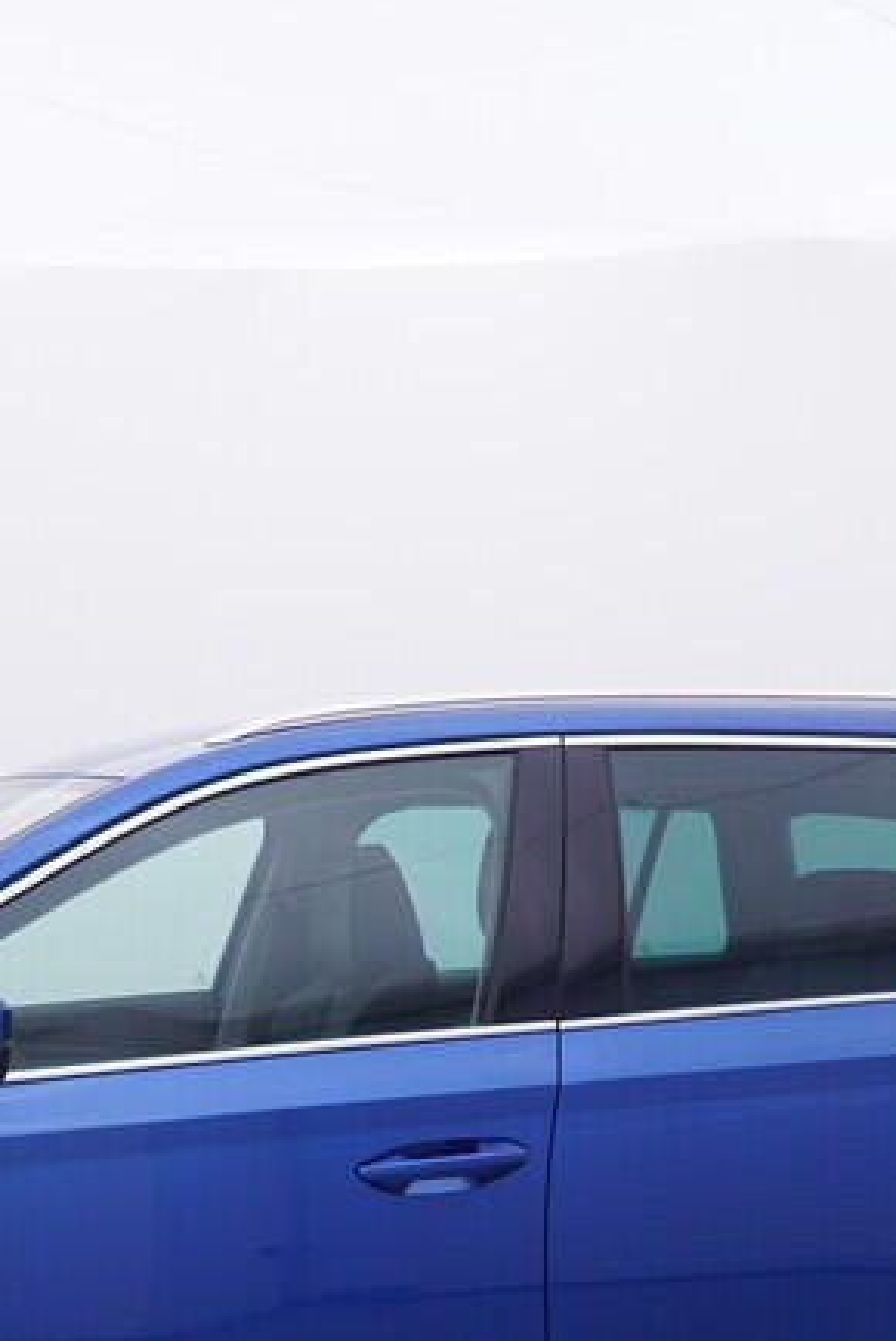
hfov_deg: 18.2
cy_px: 1211
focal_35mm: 75
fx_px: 2783
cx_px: 297
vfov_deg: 26.2
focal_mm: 15
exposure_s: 1/80
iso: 200
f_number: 5
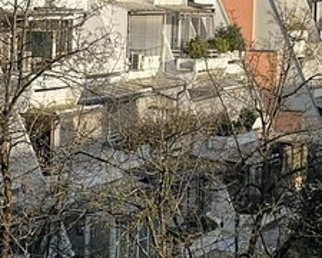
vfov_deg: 5.2
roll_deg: -2.1
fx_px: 2821
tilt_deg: +2.3
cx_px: 114
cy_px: -158
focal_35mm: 296
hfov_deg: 6.5
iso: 20
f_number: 2.2
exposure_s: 1/1033
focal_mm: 7.5
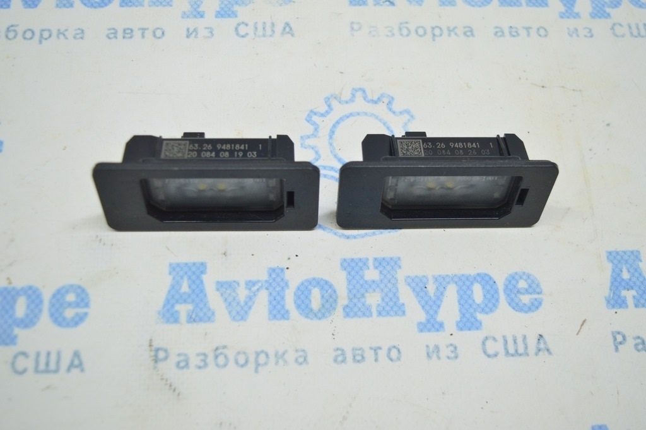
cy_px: 215
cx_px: 323
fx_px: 726
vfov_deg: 33.0
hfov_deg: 48.0
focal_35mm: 40
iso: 400
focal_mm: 27
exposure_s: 1/40
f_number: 4
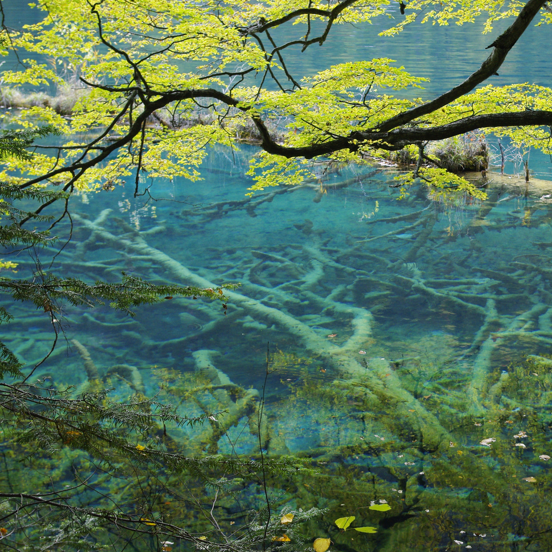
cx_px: 426
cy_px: 295
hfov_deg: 20.2
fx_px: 1534
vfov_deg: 20.4
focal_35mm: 85
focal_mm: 40
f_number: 6.3
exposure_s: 1/30
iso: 400
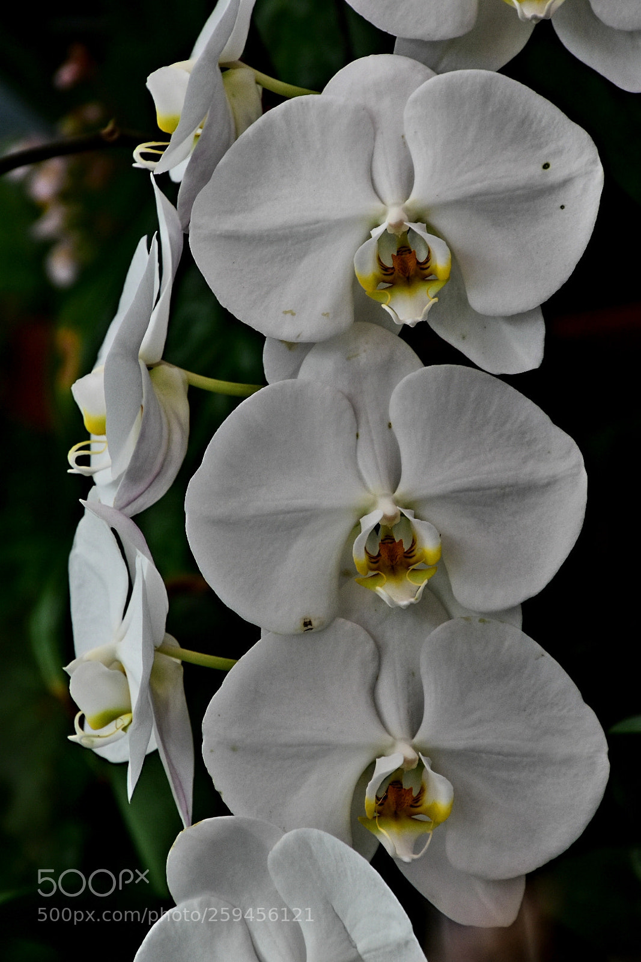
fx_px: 16020
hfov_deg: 2.3
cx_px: 320
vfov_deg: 3.4
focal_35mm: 600
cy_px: 481
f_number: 8
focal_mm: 400
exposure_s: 1/160
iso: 500
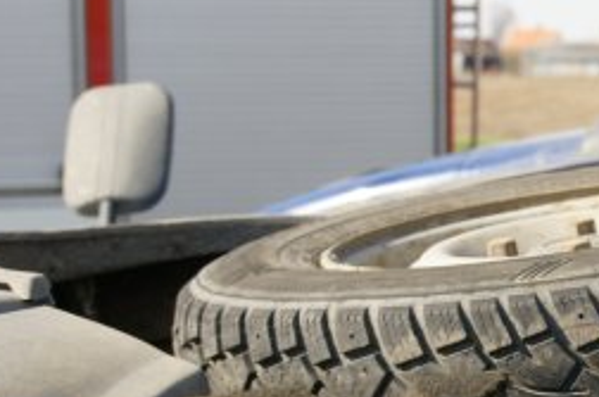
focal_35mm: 143
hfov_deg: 14.0
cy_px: 290
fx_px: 2375
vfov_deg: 9.5
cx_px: 689
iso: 200
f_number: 6.3
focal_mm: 30
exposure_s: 1/400
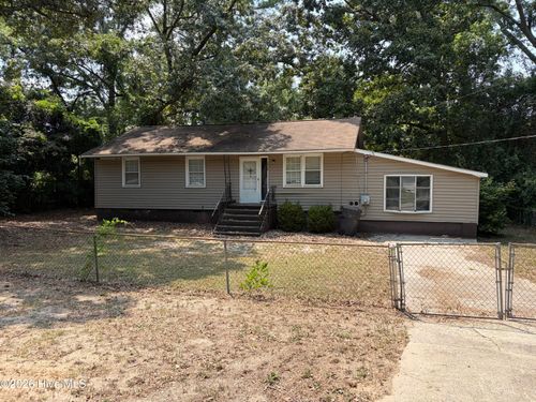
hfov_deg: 67.3
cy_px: 201
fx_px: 403
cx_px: 268
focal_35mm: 26
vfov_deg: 53.1
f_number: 1.6
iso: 50
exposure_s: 1/1287
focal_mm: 5.96
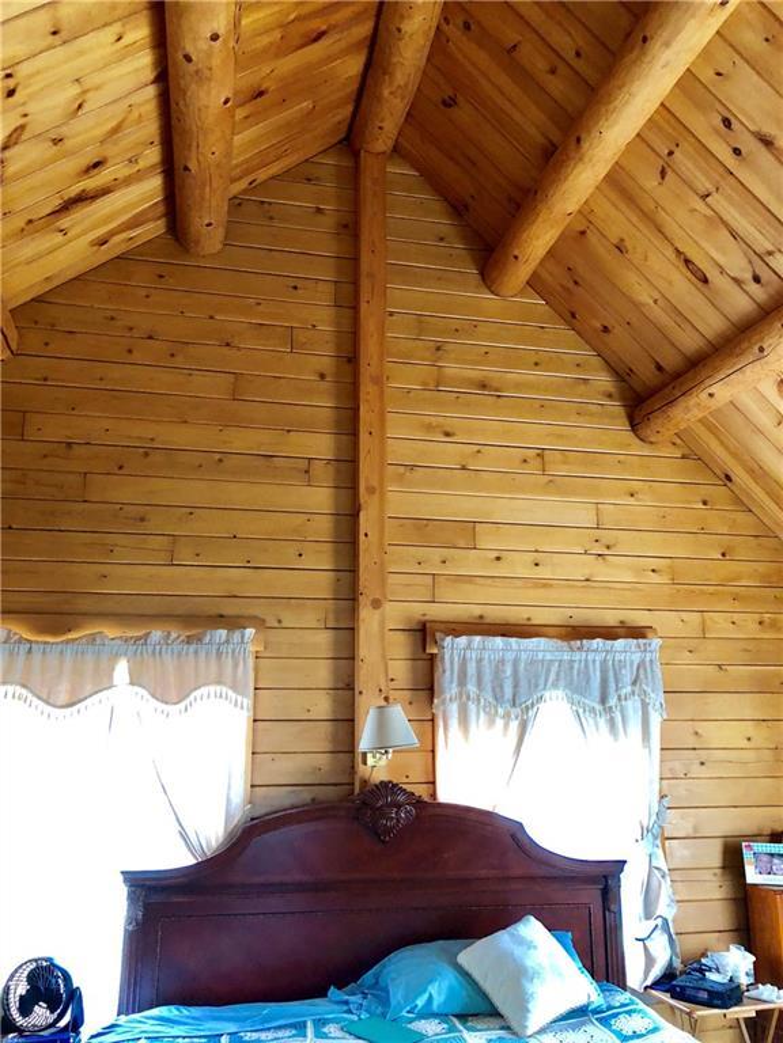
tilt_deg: +15.7
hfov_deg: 49.7
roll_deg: +0.7
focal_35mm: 28
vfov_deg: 63.4
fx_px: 844
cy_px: 522
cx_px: 392
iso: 100
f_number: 1.8
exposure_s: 1/15
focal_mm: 3.99
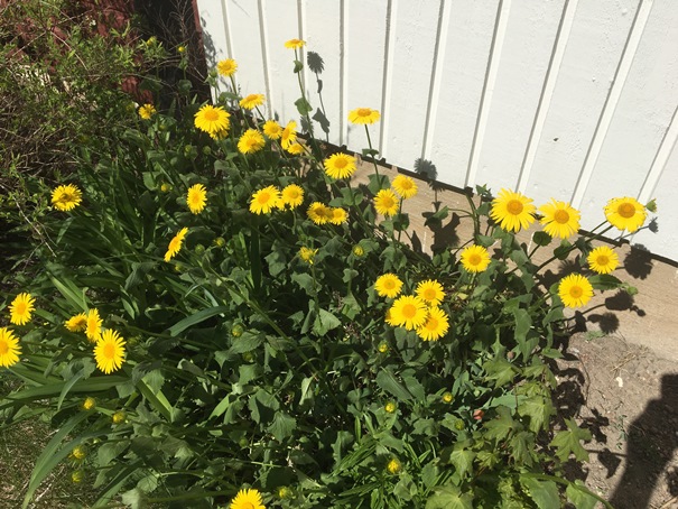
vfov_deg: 48.2
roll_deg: +0.1
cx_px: 339
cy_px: 254
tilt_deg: -43.6
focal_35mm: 29
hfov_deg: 61.6
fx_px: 568
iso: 25
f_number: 2.2
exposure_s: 1/4274
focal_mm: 4.15
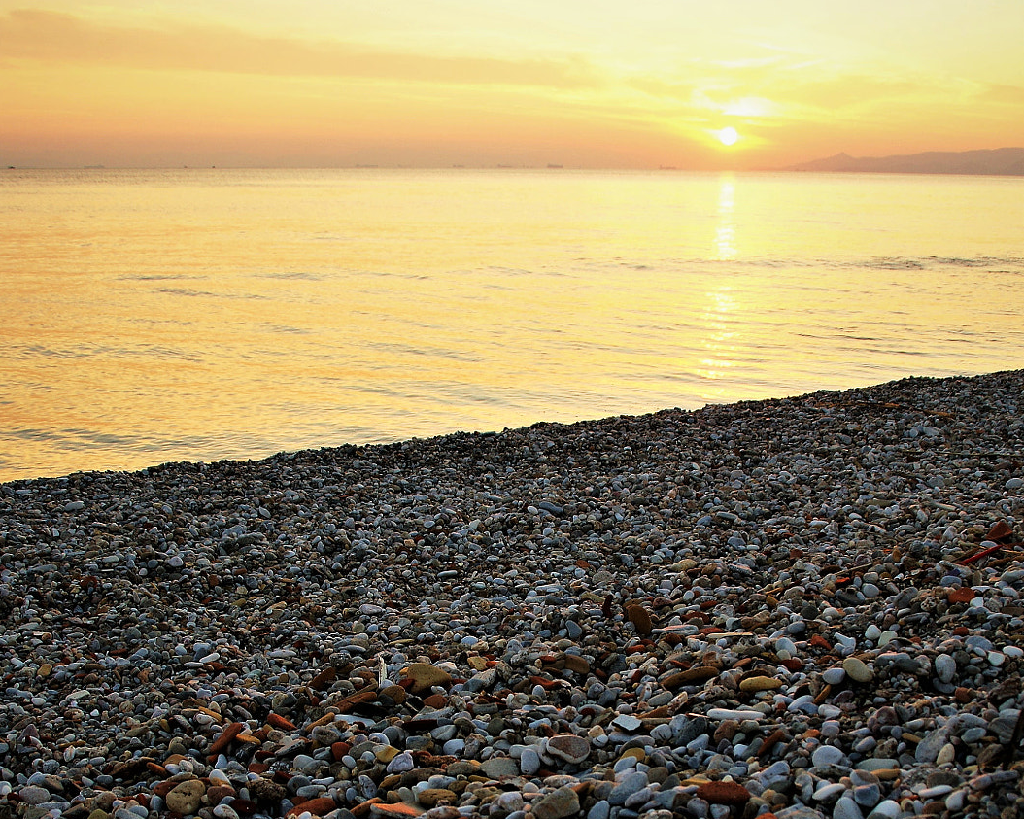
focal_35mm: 47
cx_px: 514
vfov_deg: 31.1
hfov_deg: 39.5
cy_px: 675
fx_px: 1424
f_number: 5
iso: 100
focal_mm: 22
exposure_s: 1/80
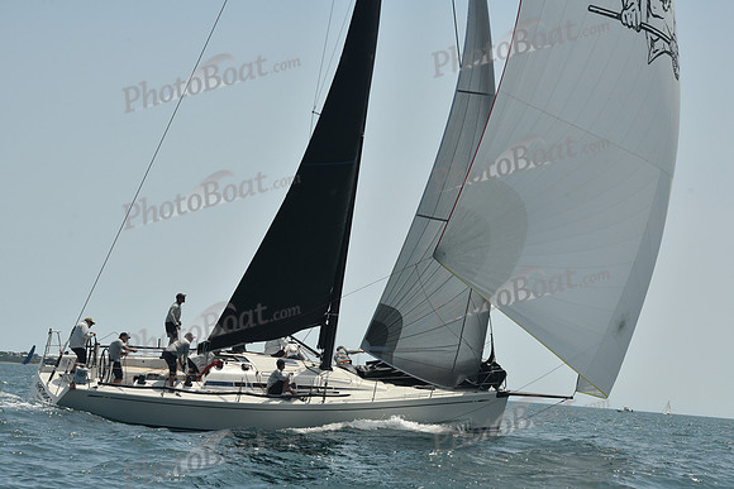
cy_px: 244
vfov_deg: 13.4
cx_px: 367
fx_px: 2080
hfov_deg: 20.0
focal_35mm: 102
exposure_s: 1/640
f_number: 10
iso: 320
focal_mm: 102
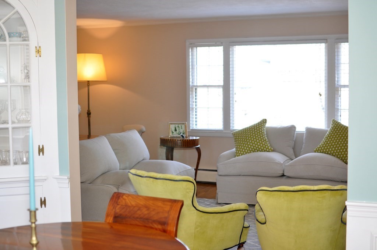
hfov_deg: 37.9
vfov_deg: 25.7
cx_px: 188
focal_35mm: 52
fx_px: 549
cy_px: 125
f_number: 2.8
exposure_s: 1/160
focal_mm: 35
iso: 400
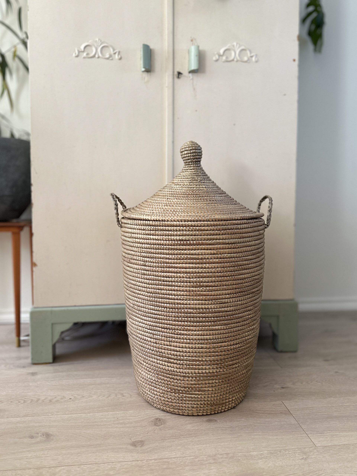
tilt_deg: -2.7
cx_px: 178
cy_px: 238
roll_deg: +0.0
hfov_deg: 56.8
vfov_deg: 71.6
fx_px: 330
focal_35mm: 24
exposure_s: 1/92
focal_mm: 6.86
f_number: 1.78
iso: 250
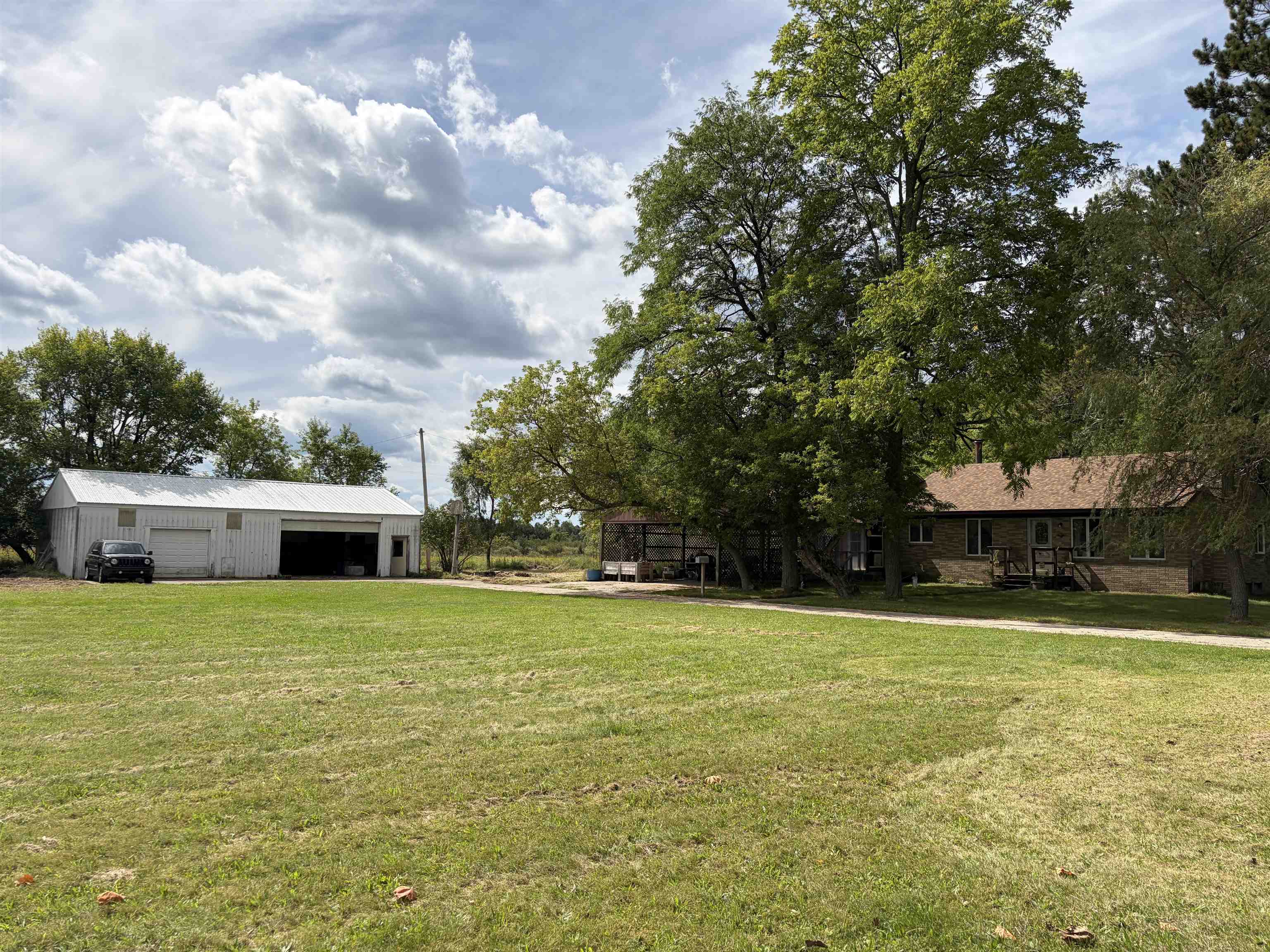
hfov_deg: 67.3
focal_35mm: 26
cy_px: 476
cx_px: 635
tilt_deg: +4.1
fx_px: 954
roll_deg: -0.9
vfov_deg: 53.1
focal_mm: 5.96
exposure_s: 1/5348
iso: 50
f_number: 1.6
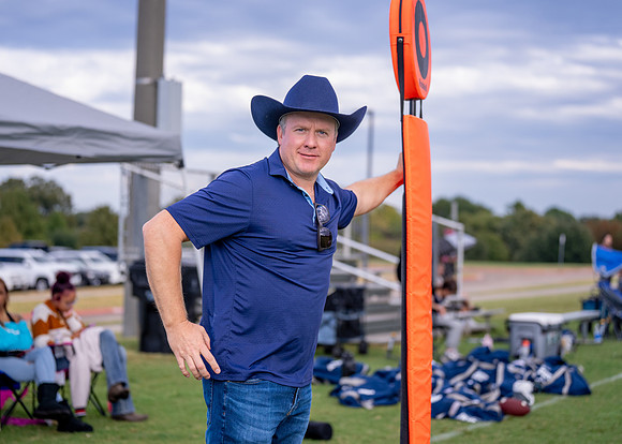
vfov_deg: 19.2
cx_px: 290
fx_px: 1310
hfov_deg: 26.7
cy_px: 220
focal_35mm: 74
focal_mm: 70
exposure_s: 1/3200
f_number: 2.8
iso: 500
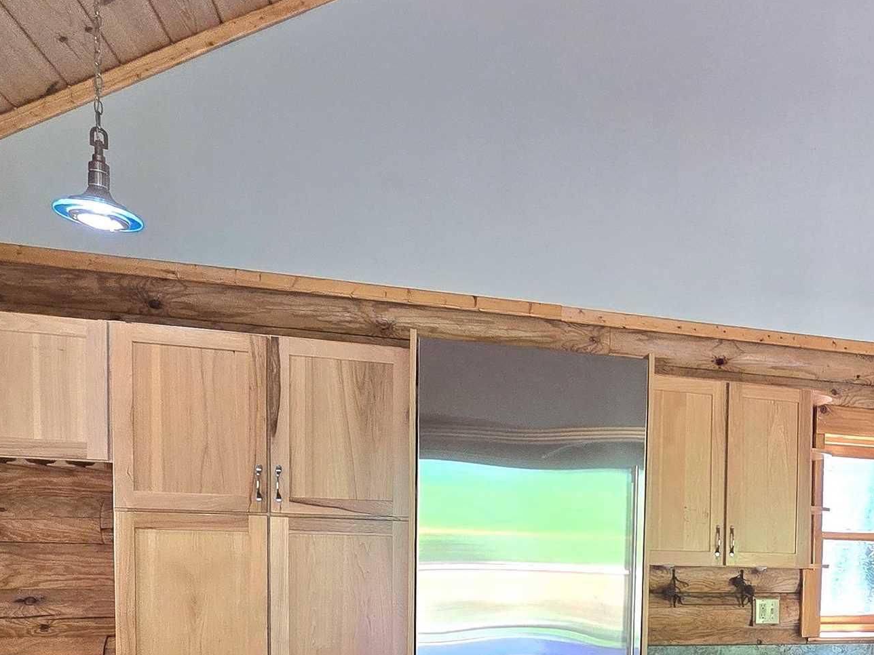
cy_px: 584
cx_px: 745
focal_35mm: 31
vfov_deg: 41.9
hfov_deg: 52.9
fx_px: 783
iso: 320
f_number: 2.2
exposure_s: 1/60.2
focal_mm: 2.2
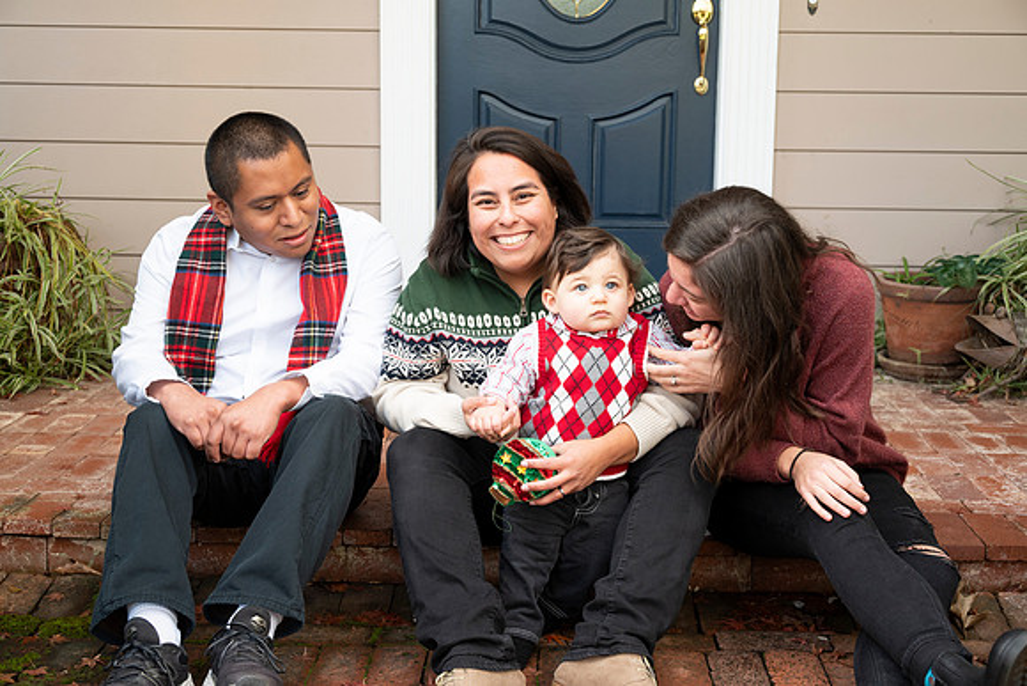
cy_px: 343
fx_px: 1313
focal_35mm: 46
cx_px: 514
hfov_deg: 42.7
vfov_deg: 29.3
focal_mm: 46
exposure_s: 1/160
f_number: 5.3
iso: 400
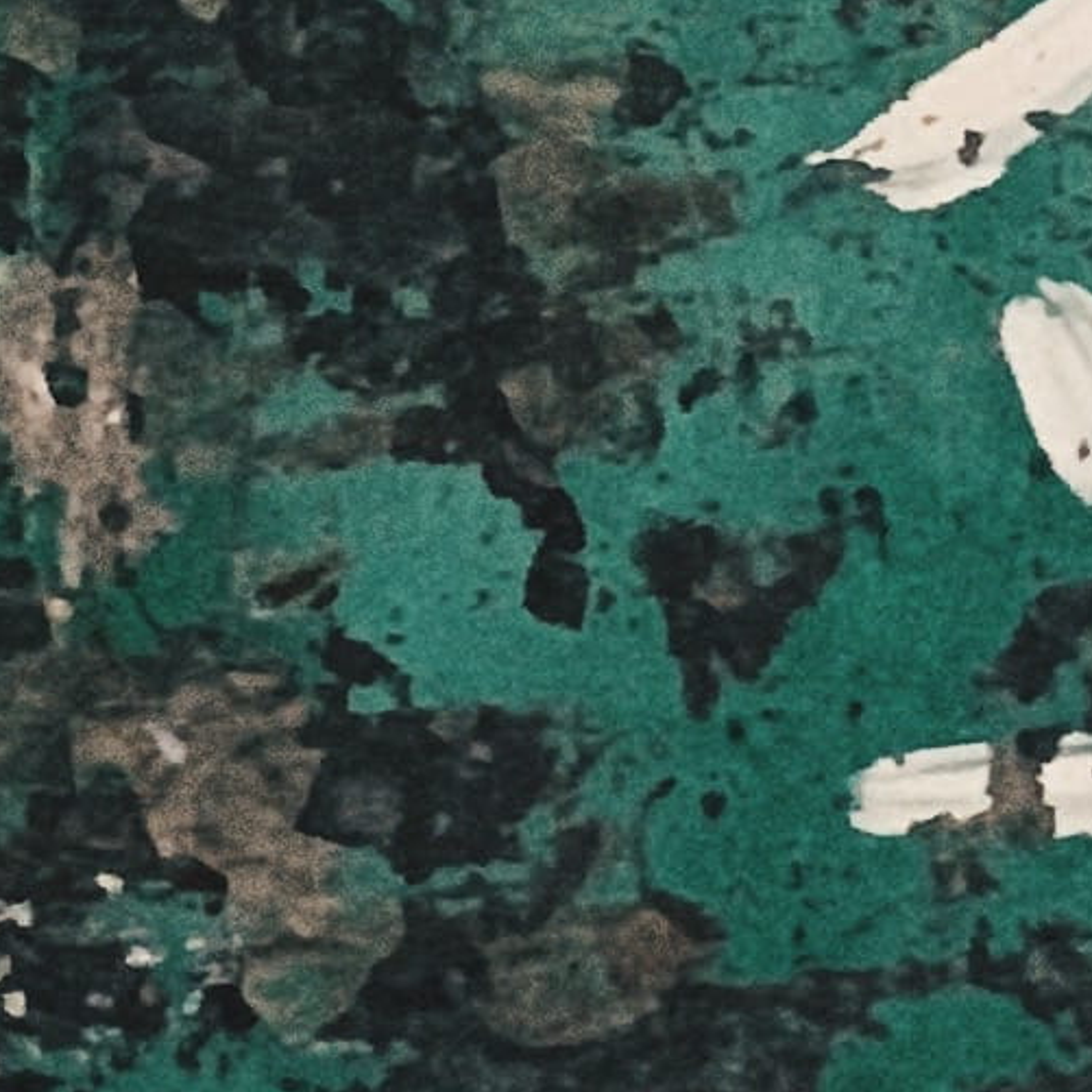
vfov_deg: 4.5
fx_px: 13205
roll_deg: -0.1
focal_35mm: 370
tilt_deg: +2.5
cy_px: -2742
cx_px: 181
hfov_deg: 4.7
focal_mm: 6
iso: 200
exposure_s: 1/49
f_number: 2.4
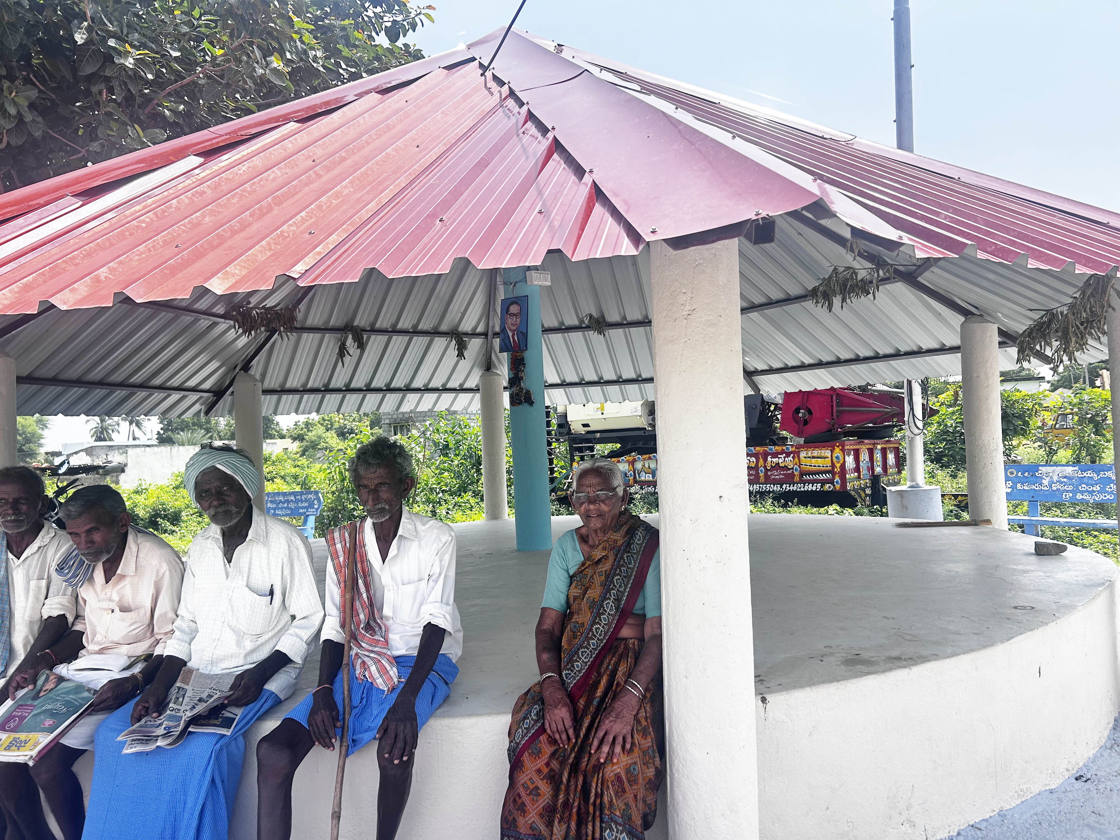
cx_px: 560
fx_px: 841
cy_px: 420
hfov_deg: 67.3
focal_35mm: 26
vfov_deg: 53.1
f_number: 1.5
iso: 50
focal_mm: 5.7
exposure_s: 1/2045
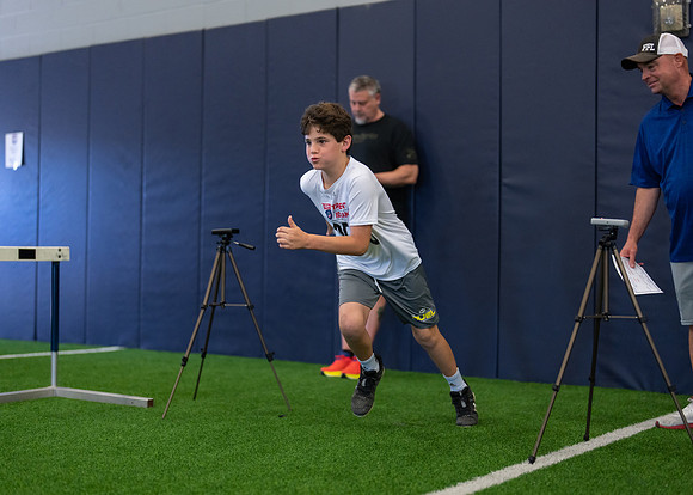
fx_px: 1063
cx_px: 346
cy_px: 248
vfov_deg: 26.2
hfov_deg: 36.1
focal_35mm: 54
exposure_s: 1/1000
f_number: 1.2
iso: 1250
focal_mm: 50
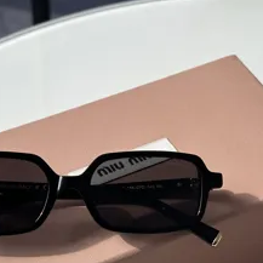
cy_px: 201
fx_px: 808
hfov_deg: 18.4
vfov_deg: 18.4
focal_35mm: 94
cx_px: 74
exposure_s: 1/335
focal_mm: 6.86
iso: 64
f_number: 1.78
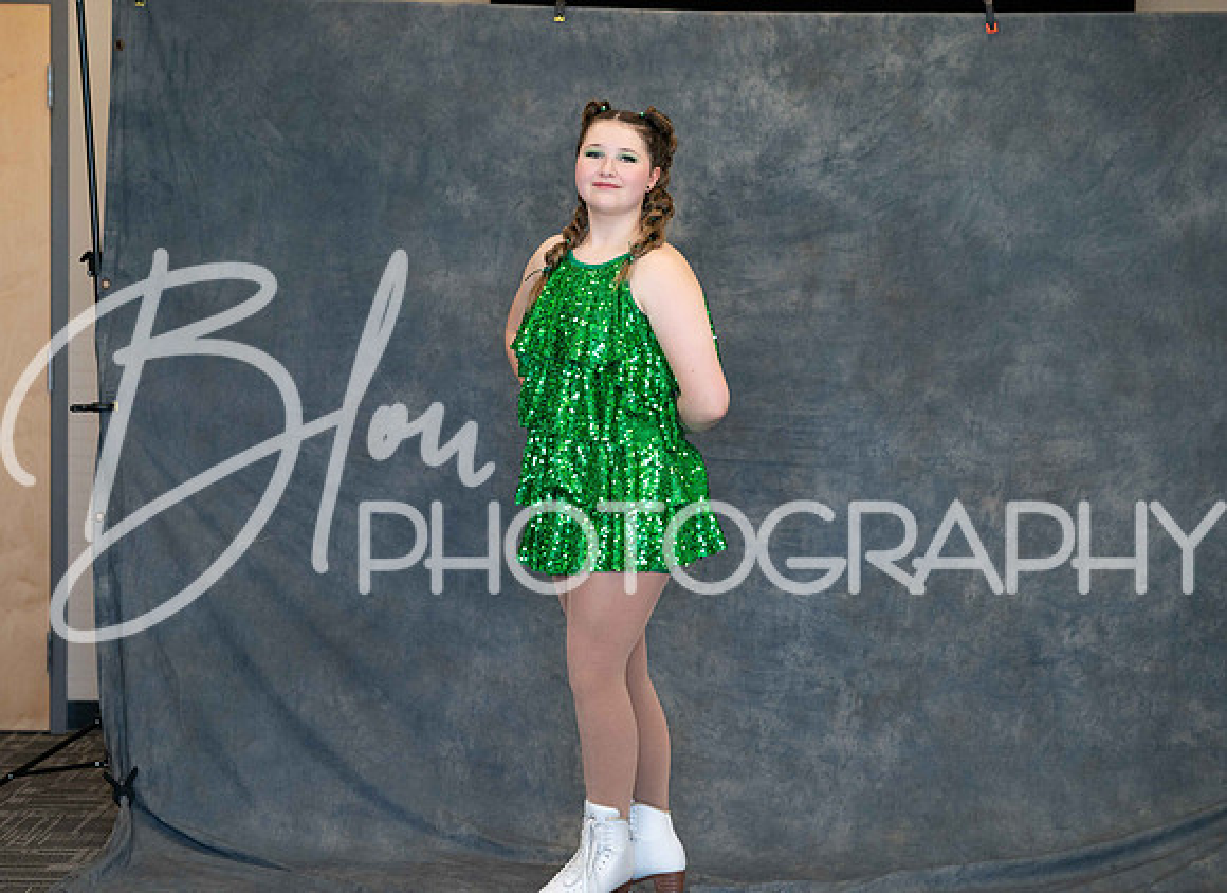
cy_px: 432
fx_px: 3265
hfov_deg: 21.3
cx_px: 535
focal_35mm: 93
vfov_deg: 15.6
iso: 1000
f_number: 2.8
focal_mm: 85
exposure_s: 1/160
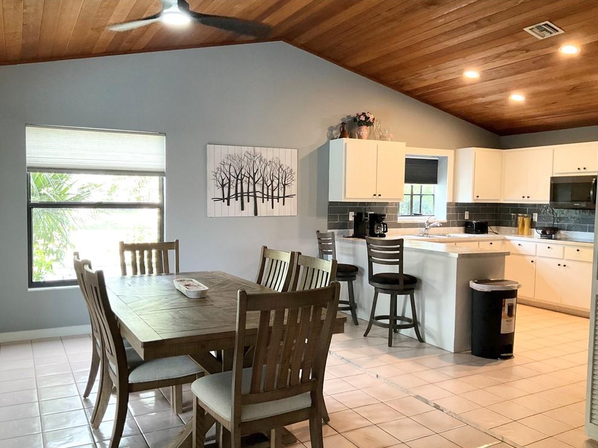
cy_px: 230
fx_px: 518
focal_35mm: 30
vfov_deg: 46.8
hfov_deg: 60.0
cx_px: 290
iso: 125
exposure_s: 1/60
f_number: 1.8
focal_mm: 3
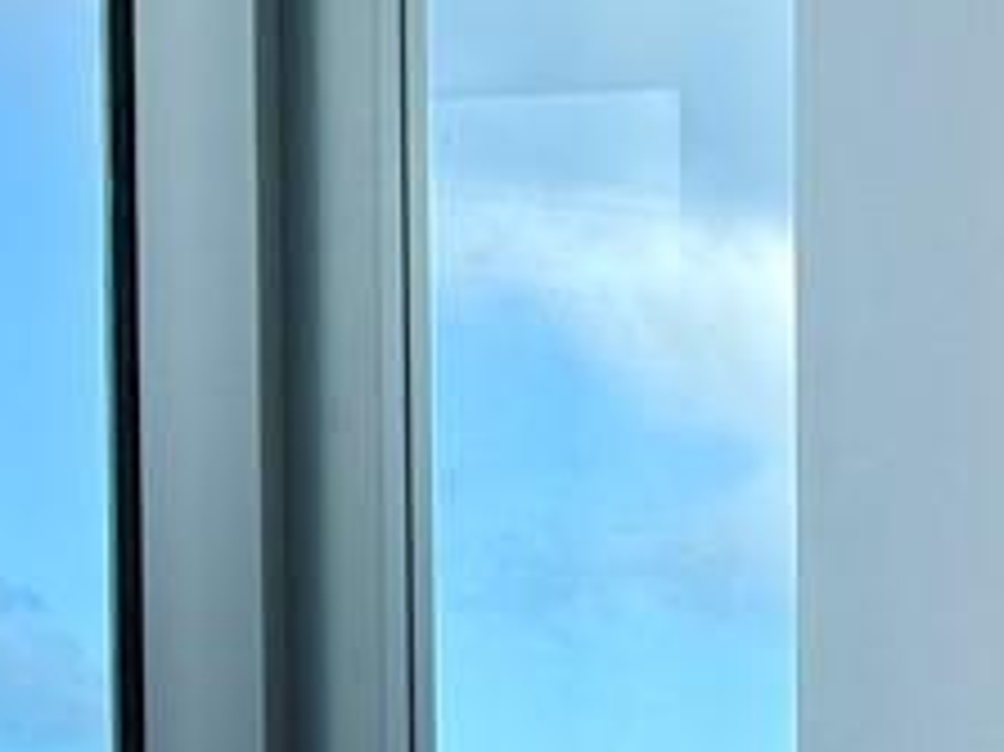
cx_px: 3129
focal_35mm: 172
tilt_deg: -3.3
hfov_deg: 9.0
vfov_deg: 8.1
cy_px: 1657
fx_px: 4986
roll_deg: -1.3
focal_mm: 6.76
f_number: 1.78
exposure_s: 1/1005
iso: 80
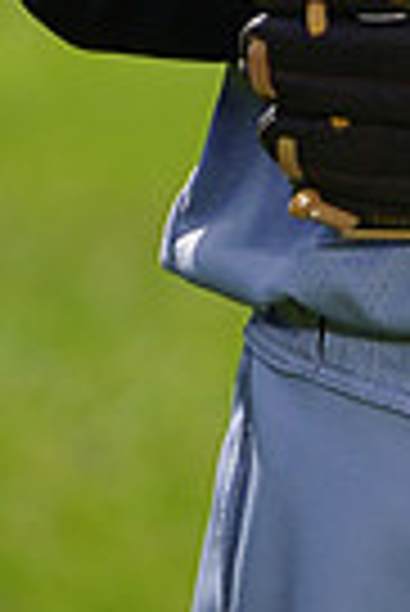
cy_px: -657
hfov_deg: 1.3
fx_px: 18112
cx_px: 656
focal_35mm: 1063
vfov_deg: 1.9
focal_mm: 250
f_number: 8
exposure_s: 1/250
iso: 100
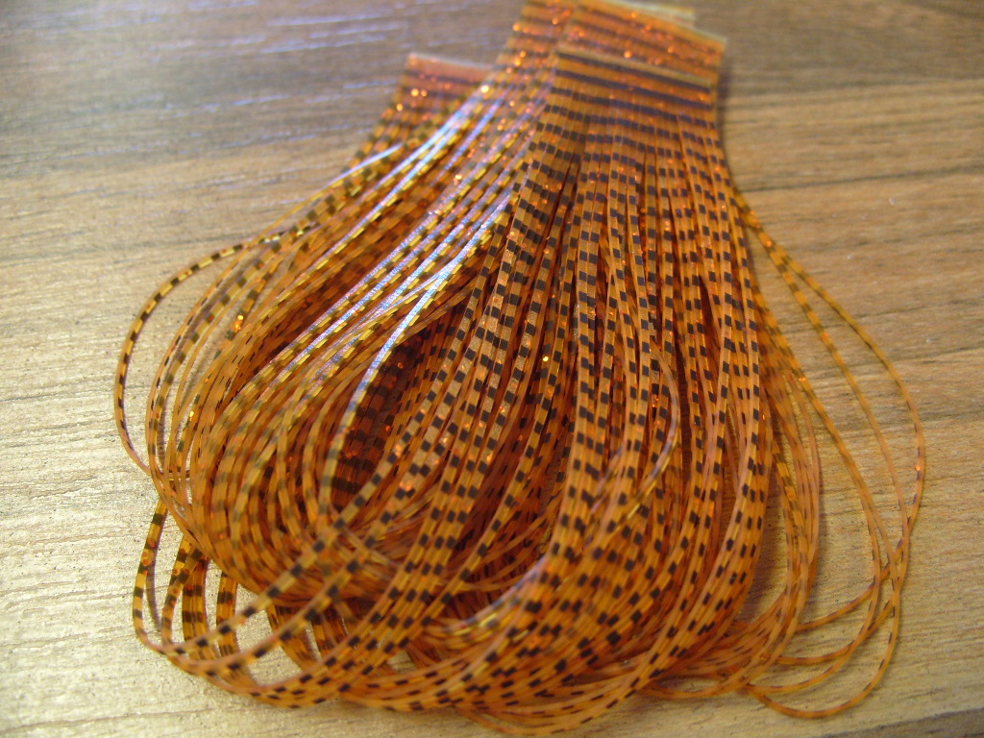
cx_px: 492
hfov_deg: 52.6
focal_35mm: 35
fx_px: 995
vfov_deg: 40.7
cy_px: 369
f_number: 2.8
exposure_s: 1/30
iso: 200
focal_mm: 7.8
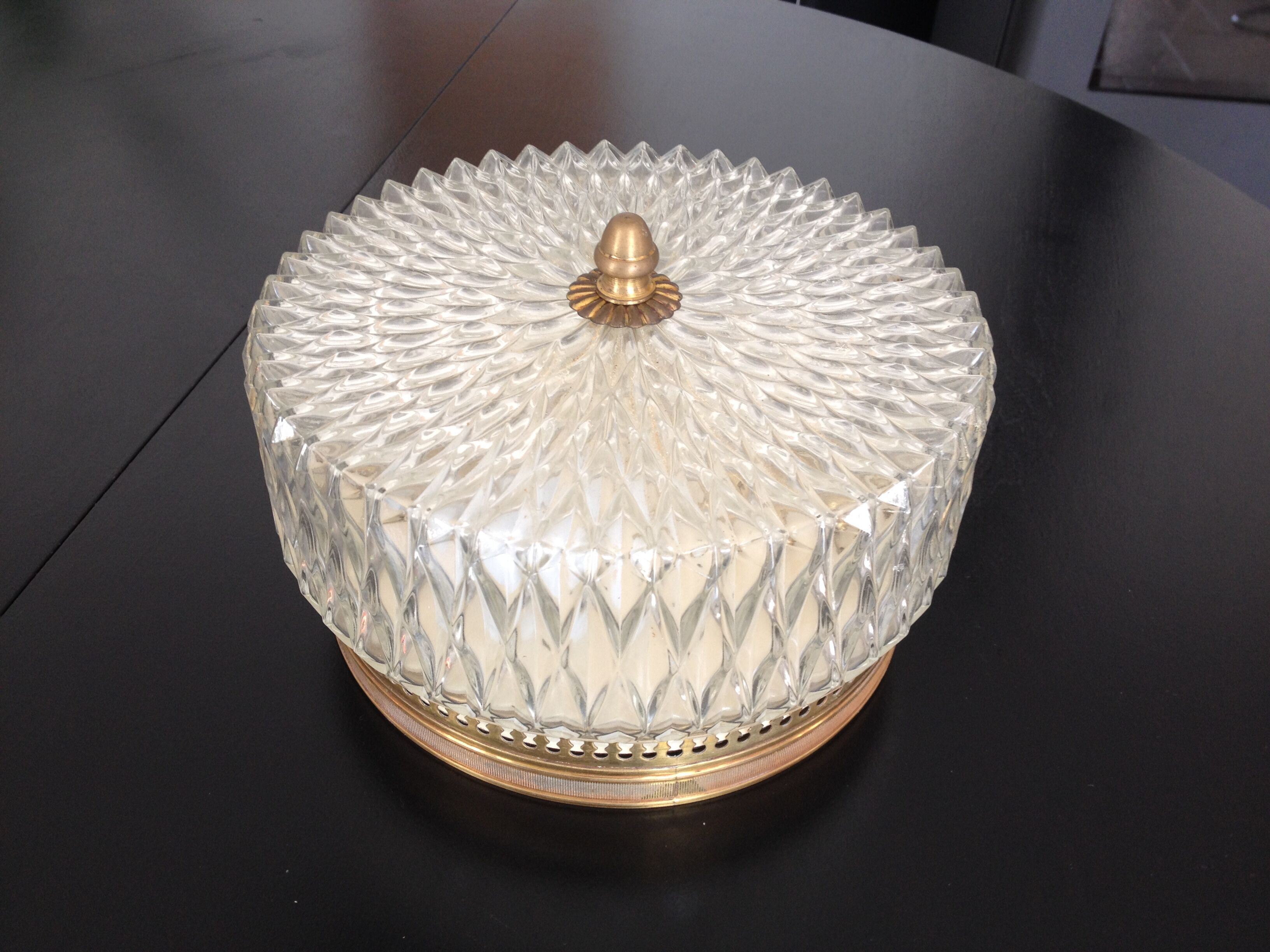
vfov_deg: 40.7
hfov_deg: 52.6
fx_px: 1284
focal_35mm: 35
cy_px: 476
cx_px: 635
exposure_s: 1/24
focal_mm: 4.28
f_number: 2.4
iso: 50
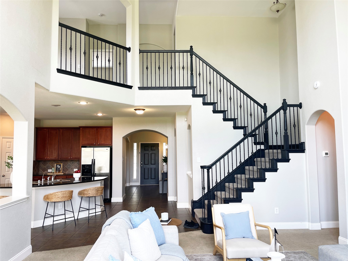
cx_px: 174
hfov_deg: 69.4
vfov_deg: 54.9
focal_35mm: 25
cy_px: 130
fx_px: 251
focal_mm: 5.1
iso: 80
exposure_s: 1/120
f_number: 1.6
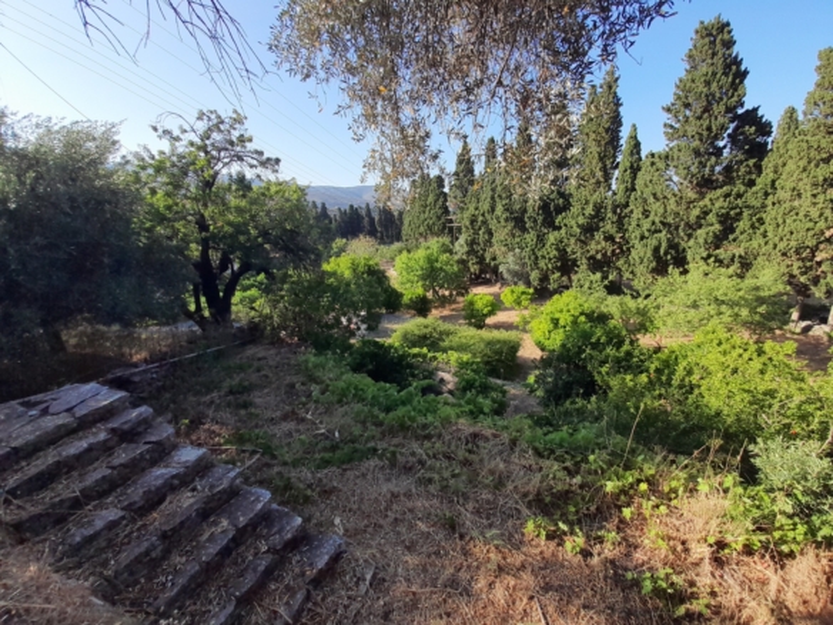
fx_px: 313
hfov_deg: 106.2
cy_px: 312
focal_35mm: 13
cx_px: 416
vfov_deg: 89.9
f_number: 2.2
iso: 40
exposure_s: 1/708
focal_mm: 1.42
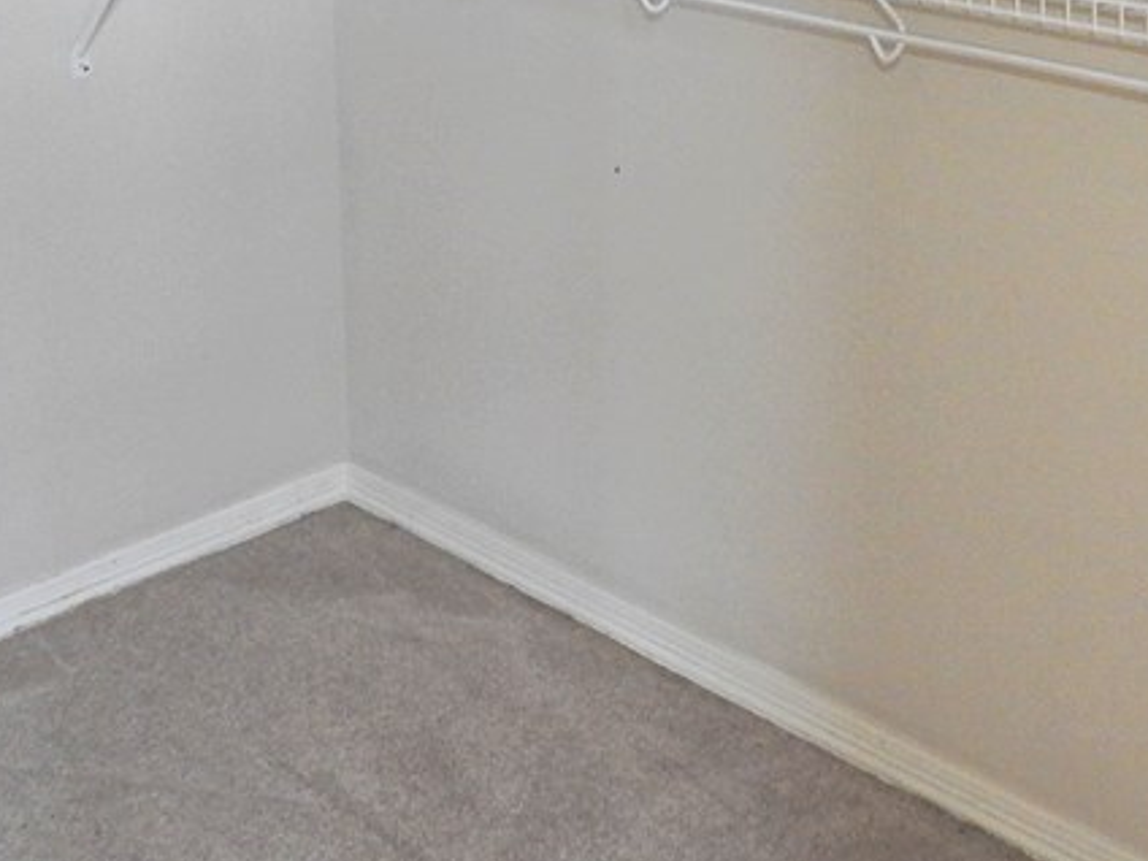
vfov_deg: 23.2
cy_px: -160
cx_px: 615
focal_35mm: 58
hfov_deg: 33.2
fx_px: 1924
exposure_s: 1/30
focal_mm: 4.3
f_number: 3.3
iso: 400
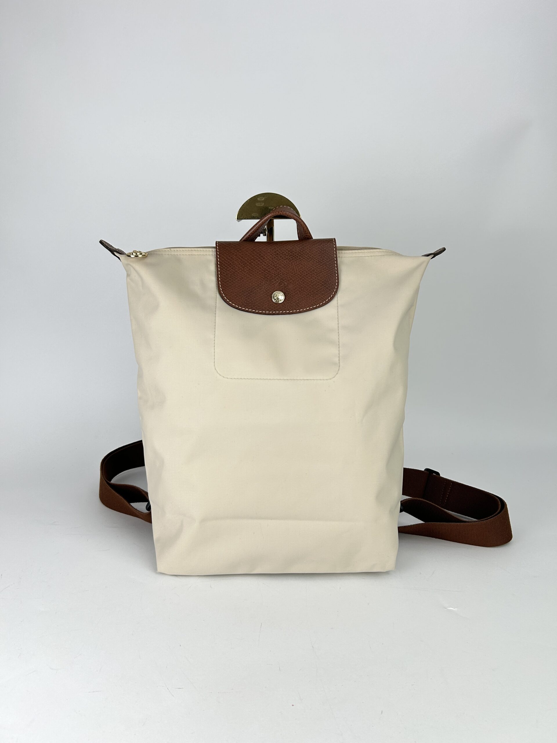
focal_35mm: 26
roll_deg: -2.2
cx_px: 278
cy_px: 372
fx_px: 558
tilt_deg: -14.6
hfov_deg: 53.1
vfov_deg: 67.3
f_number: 1.5
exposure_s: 1/207
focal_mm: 5.7
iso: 40
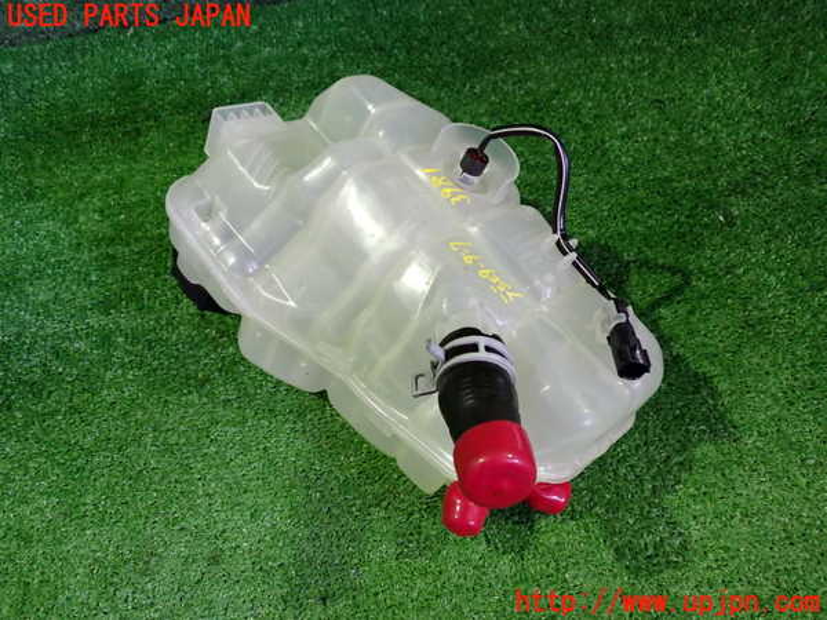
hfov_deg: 60.0
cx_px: 414
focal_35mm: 30
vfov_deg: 46.8
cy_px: 310
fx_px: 717
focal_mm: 5.4
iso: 640
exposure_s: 1/40
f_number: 2.3
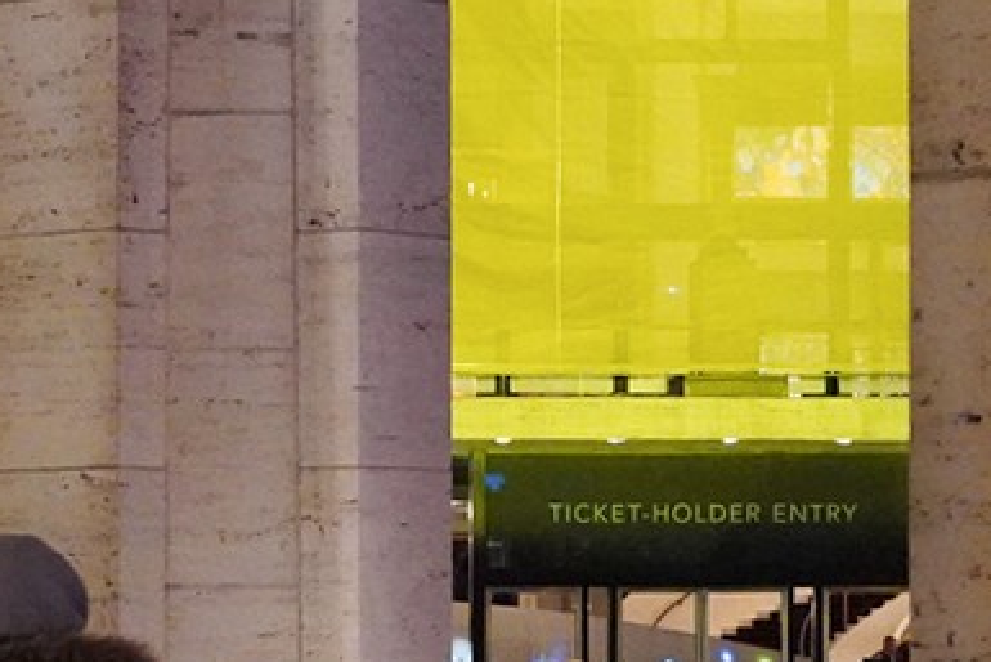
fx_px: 5728
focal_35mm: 208
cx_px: -710
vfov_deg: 6.6
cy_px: 685
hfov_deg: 9.5
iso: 10000
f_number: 6.3
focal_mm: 40
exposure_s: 1/80
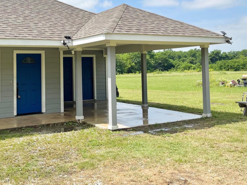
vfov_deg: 33.8
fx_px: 300
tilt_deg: +1.9
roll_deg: +1.1
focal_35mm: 42
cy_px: 53
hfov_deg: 44.0
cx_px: 79
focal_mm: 5.1
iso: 32
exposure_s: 1/4348
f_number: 1.6
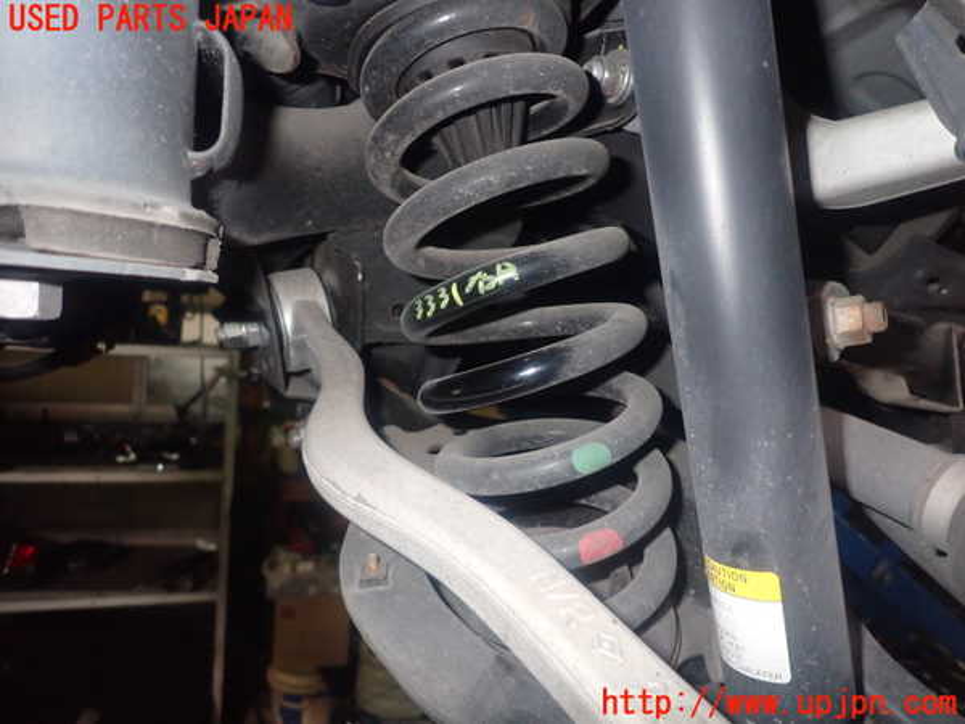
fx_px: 697
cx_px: 482
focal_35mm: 25
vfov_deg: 54.9
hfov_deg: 69.4
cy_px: 362
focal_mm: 4.5
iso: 640
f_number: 5.6
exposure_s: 1/30
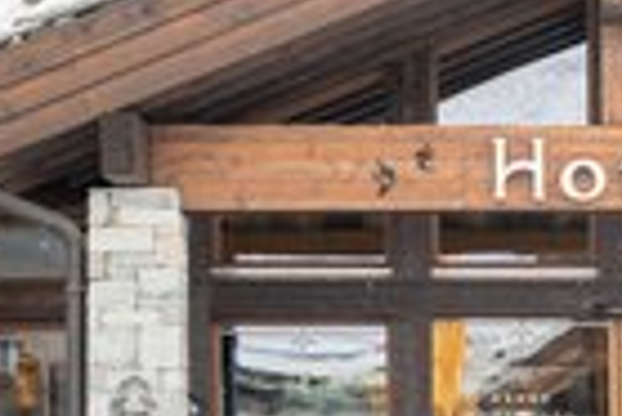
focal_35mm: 217
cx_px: 613
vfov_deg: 6.3
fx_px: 3753
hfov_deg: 9.4
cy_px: 181
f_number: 8
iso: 100
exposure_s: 1/200
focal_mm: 63
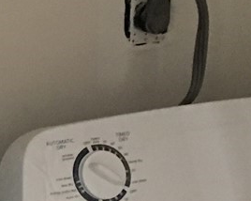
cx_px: -17
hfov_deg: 11.3
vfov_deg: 9.1
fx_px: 1255
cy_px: 177
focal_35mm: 169
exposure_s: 1/4
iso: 100
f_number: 2.2
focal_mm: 4.15
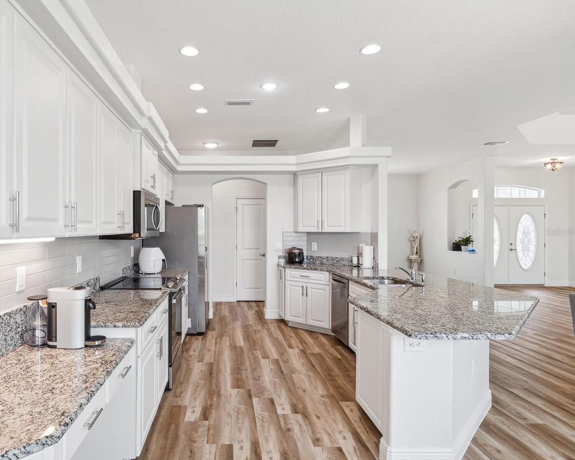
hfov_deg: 76.7
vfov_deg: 65.5
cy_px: 232
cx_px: 228
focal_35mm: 21
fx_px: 357
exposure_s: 1/15
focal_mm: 18
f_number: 8
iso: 400
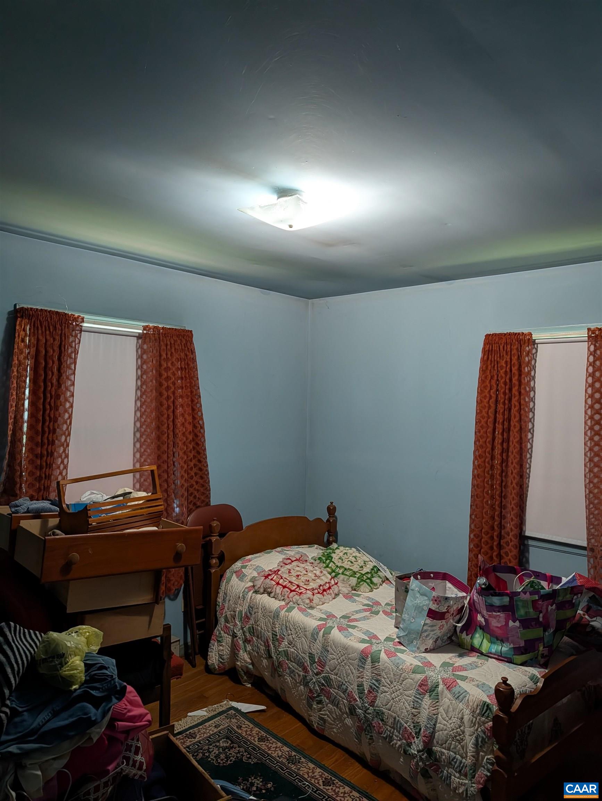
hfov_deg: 56.9
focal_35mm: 24
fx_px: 555
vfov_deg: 71.5
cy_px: 400
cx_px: 301
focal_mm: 6.9
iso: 366
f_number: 1.68
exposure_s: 1/88.4
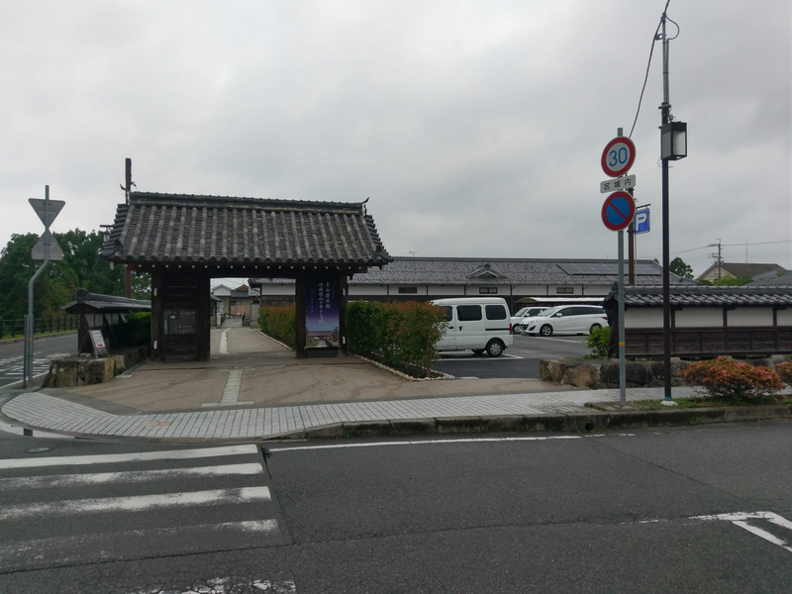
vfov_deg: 53.1
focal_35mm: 26
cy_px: 297
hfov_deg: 67.3
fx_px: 595
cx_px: 396
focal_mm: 4.58
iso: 100
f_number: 1.8
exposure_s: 1/1315
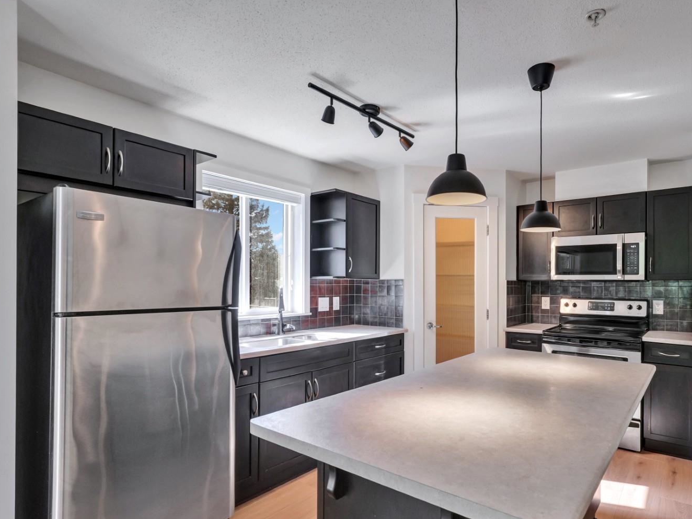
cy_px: 279
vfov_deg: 65.3
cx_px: 399
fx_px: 405
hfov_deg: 80.5
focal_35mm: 20
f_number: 8
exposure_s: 1/50
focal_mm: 17.2
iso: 400
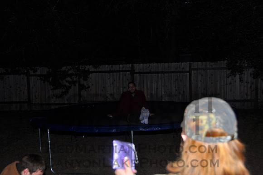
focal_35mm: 48
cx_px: 132
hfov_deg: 41.2
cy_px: 88
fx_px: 350
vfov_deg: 28.0
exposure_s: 1/60
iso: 200
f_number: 5.6
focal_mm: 32
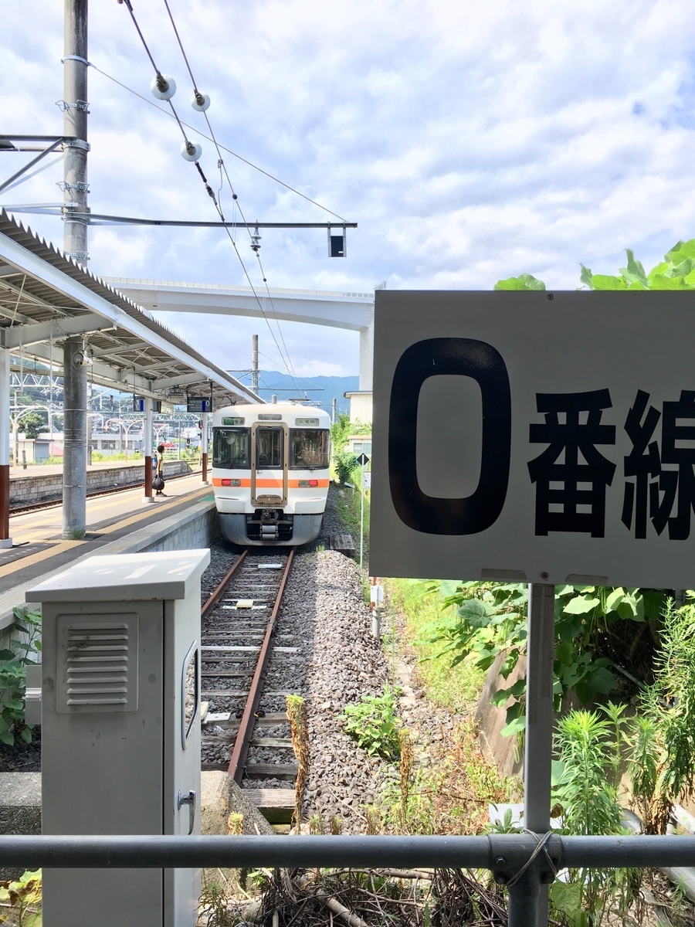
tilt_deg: -1.5
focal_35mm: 29
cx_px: 348
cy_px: 464
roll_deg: +0.1
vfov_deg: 61.7
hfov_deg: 48.2
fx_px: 776
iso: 25
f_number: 2.2
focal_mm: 4.15
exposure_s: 1/384
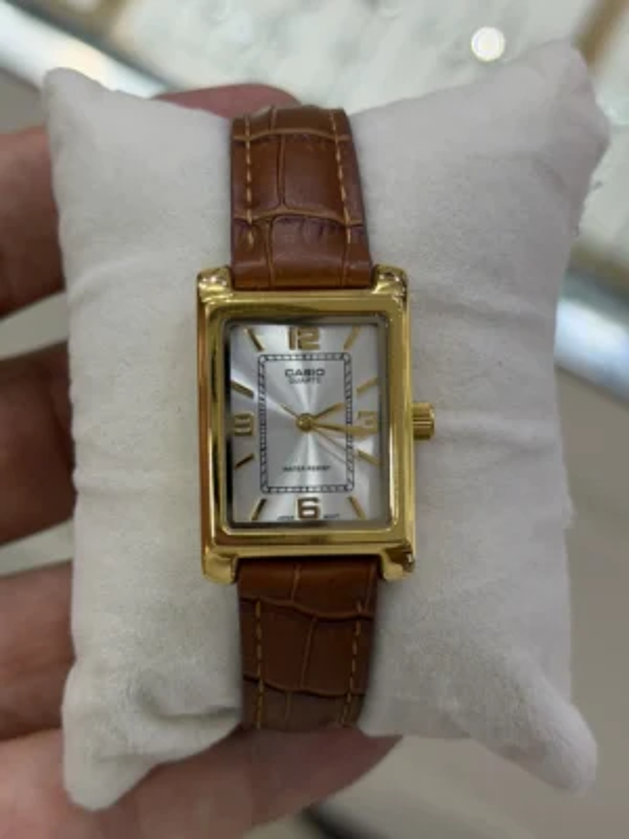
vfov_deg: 39.7
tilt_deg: -61.0
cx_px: 314
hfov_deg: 30.3
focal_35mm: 48
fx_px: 1163
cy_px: 420
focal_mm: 6.76
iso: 64
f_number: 1.78
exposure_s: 1/523
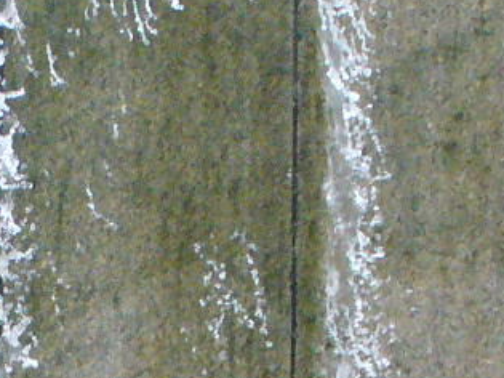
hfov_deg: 10.5
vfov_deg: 7.7
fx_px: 2736
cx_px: 208
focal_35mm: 188
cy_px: 671
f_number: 2.8
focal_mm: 6.1
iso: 400
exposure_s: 1/1300
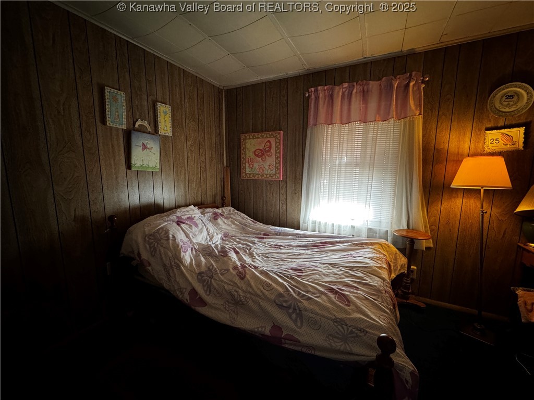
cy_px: 200
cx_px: 267
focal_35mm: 14
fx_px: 216
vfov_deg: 85.7
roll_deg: +0.1
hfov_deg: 102.1
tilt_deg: -11.0
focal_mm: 2.22
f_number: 2.2
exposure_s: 1/60
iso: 500
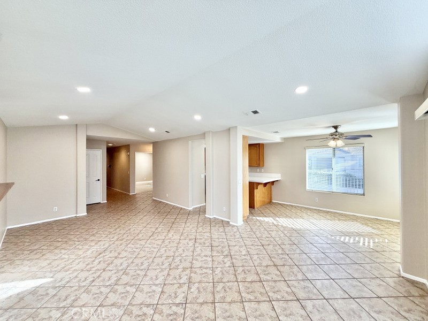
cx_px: 214
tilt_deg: -0.5
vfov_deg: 85.7
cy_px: 160
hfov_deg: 102.1
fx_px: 173
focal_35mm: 14
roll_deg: +0.2
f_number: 2.2
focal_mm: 2.22
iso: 100
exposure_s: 1/120
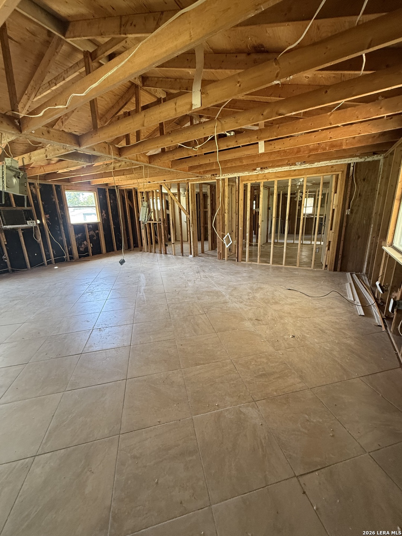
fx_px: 217
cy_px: 268
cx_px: 201
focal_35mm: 14
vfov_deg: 102.1
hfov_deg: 85.7
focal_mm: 2.22
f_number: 2.2
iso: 320
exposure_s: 1/76
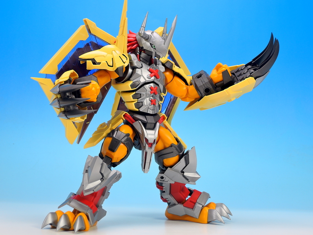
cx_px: 156
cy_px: 118
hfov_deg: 29.0
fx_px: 606
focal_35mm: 67
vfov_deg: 21.9
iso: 80
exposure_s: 1/2.5
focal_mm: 14.3
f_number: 5
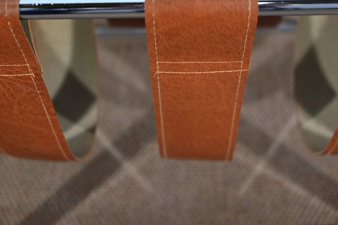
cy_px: 77
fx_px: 516
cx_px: 200
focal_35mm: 55
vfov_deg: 24.5
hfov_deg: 36.1
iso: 2800
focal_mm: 41
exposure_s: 1/125
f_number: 5.6
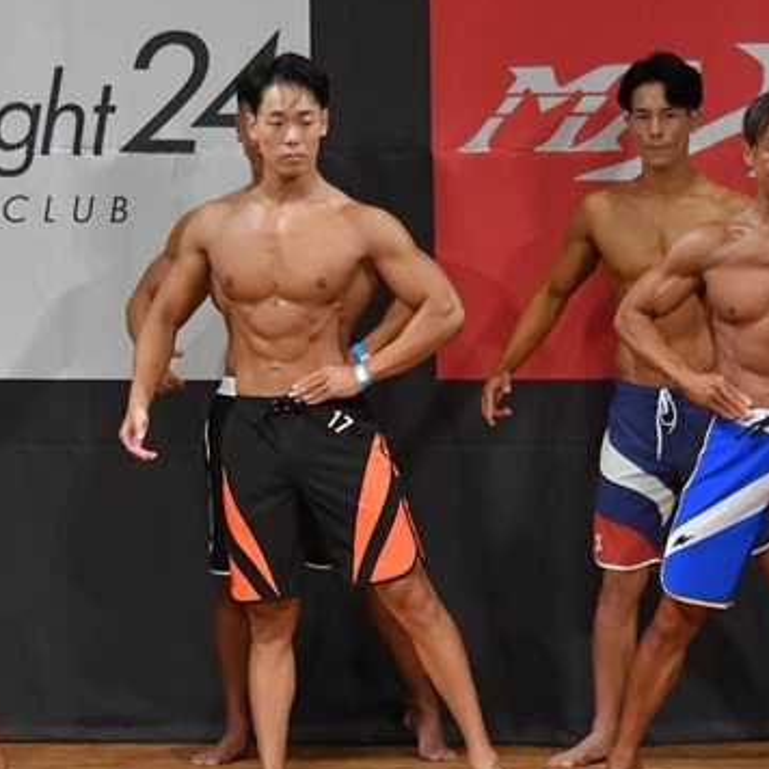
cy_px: 406
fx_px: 10079
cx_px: 282
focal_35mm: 401
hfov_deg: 4.4
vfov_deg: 4.4
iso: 5600
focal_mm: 145
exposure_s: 1/400
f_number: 5.6
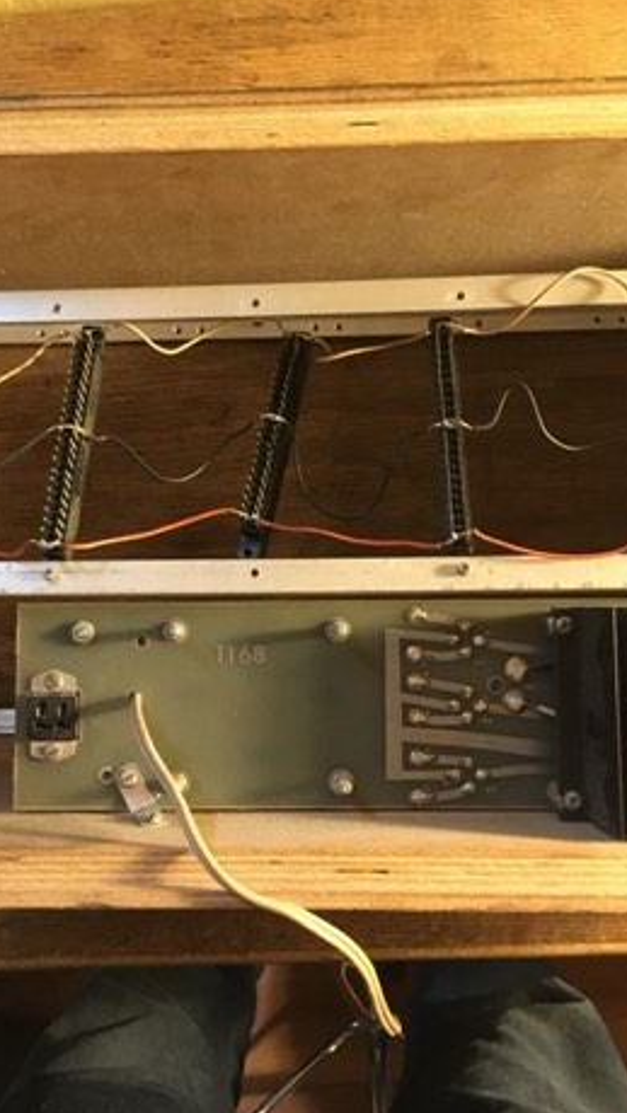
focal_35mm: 33
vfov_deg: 59.5
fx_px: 975
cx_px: 228
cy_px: 542
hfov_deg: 35.4
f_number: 2.2
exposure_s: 1/15
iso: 250
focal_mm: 4.15
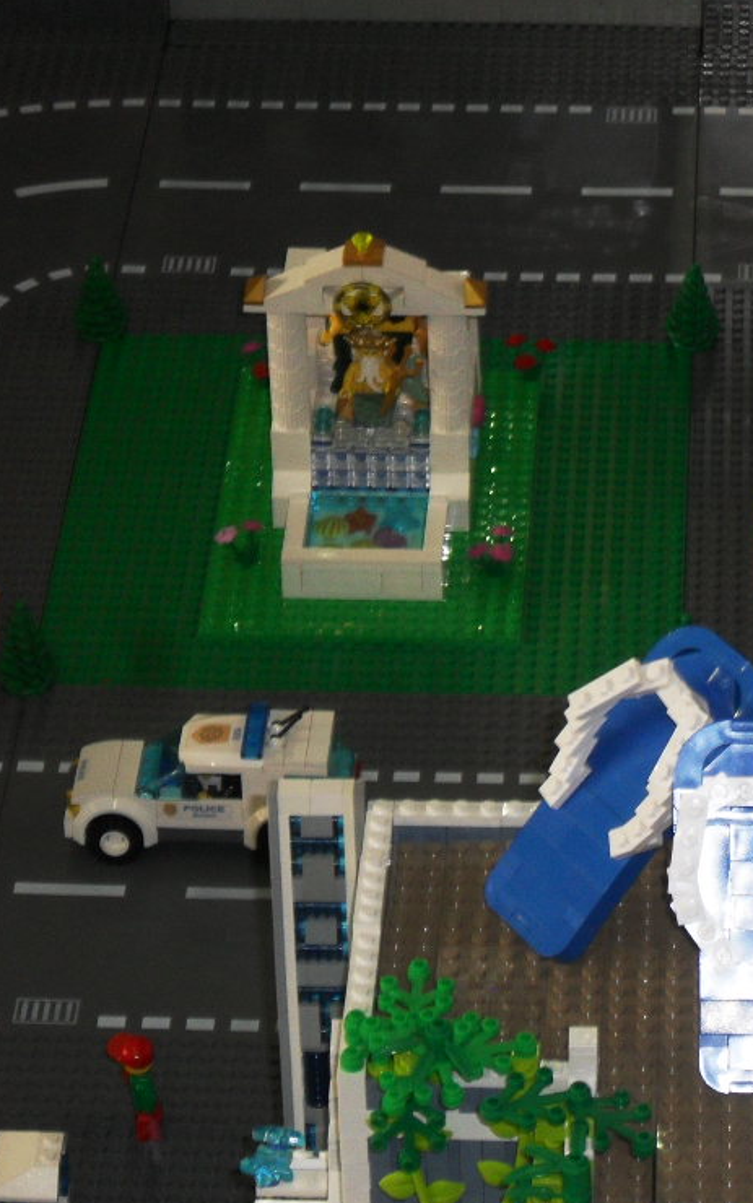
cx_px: 667
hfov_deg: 8.5
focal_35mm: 154
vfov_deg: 13.6
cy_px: 616
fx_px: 5053
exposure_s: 1/60
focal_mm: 18.9
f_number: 5.8
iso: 200
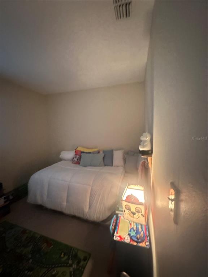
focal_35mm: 14
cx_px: 104
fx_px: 112
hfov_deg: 85.7
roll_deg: +2.6
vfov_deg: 102.1
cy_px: 138
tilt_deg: -8.4
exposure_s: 1/40
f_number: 2.2
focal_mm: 2.22
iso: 1000
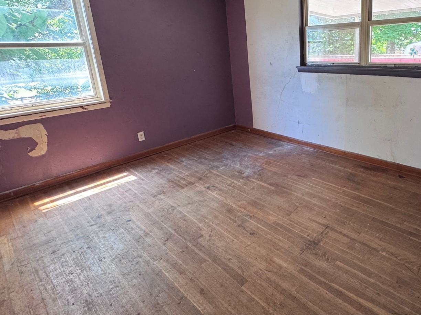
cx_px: 303
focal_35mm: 22
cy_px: 112
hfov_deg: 72.4
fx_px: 268
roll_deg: +1.6
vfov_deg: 60.0
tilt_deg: -14.7
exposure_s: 1/99
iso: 250
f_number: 2.2
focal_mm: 2.22
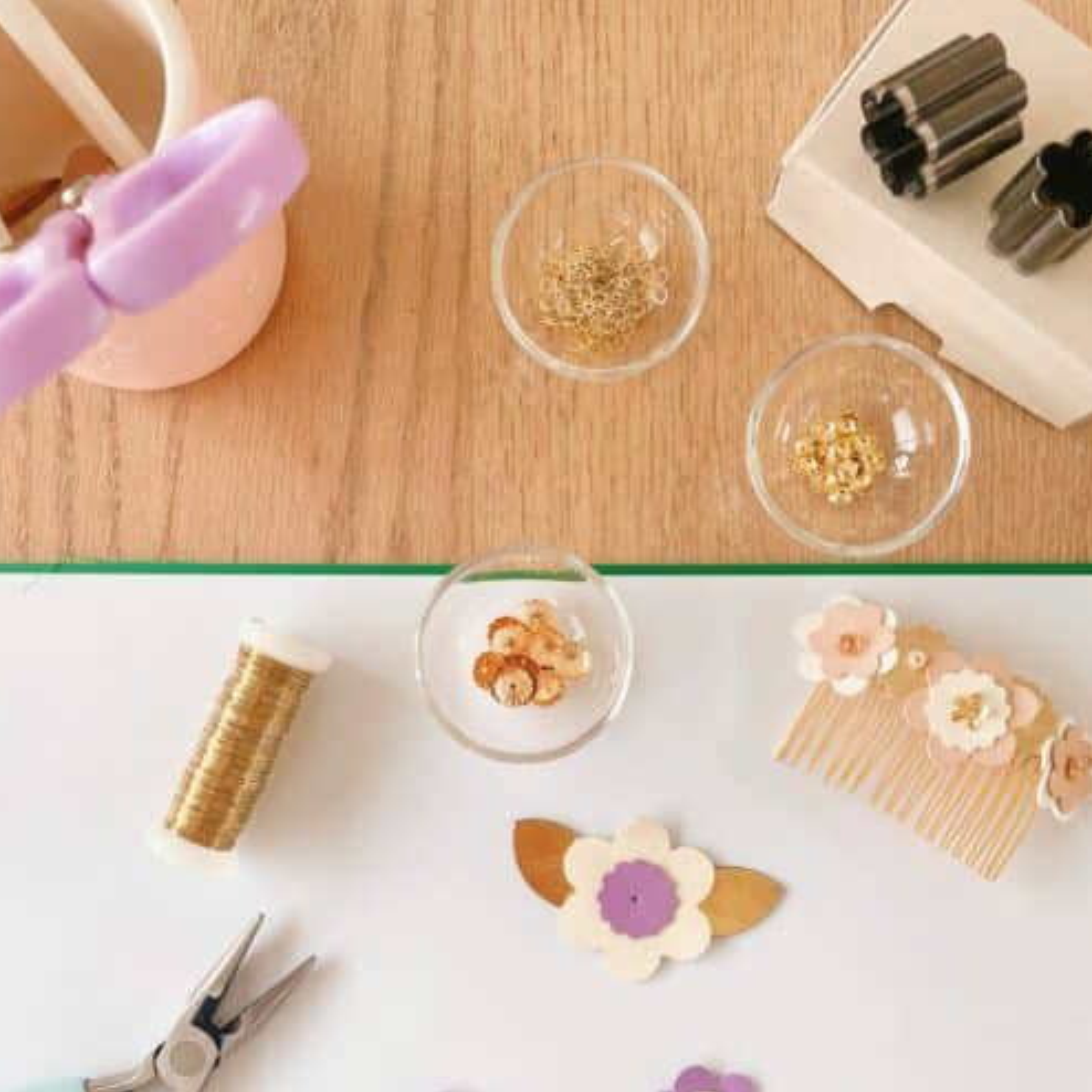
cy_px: 700
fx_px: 1106
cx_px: 544
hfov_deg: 52.5
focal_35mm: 31
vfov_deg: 51.8
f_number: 1.6
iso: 64
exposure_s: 1/121
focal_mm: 4.2
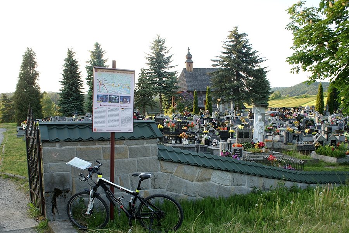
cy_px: 116
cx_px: 174
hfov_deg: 61.9
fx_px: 291
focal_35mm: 30
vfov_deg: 43.7
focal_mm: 20
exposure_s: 1/40
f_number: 5
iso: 100
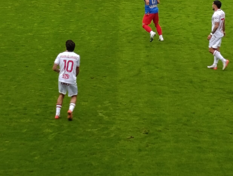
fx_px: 1288
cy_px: 26
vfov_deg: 7.8
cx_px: 69
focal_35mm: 191
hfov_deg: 10.3
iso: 76
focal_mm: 6.11
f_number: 1.65
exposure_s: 1/99.9
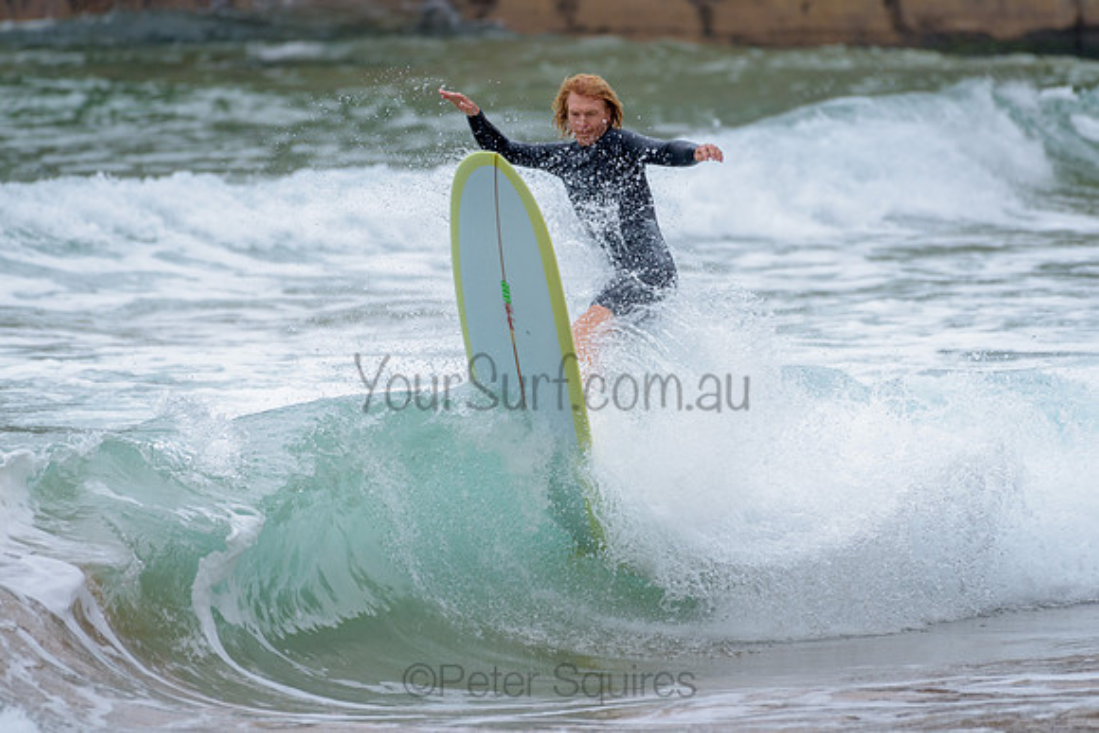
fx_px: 18724
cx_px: 576
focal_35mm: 613
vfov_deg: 2.2
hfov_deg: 3.4
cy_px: 335
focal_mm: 500
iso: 450
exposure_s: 1/800
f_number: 5.6
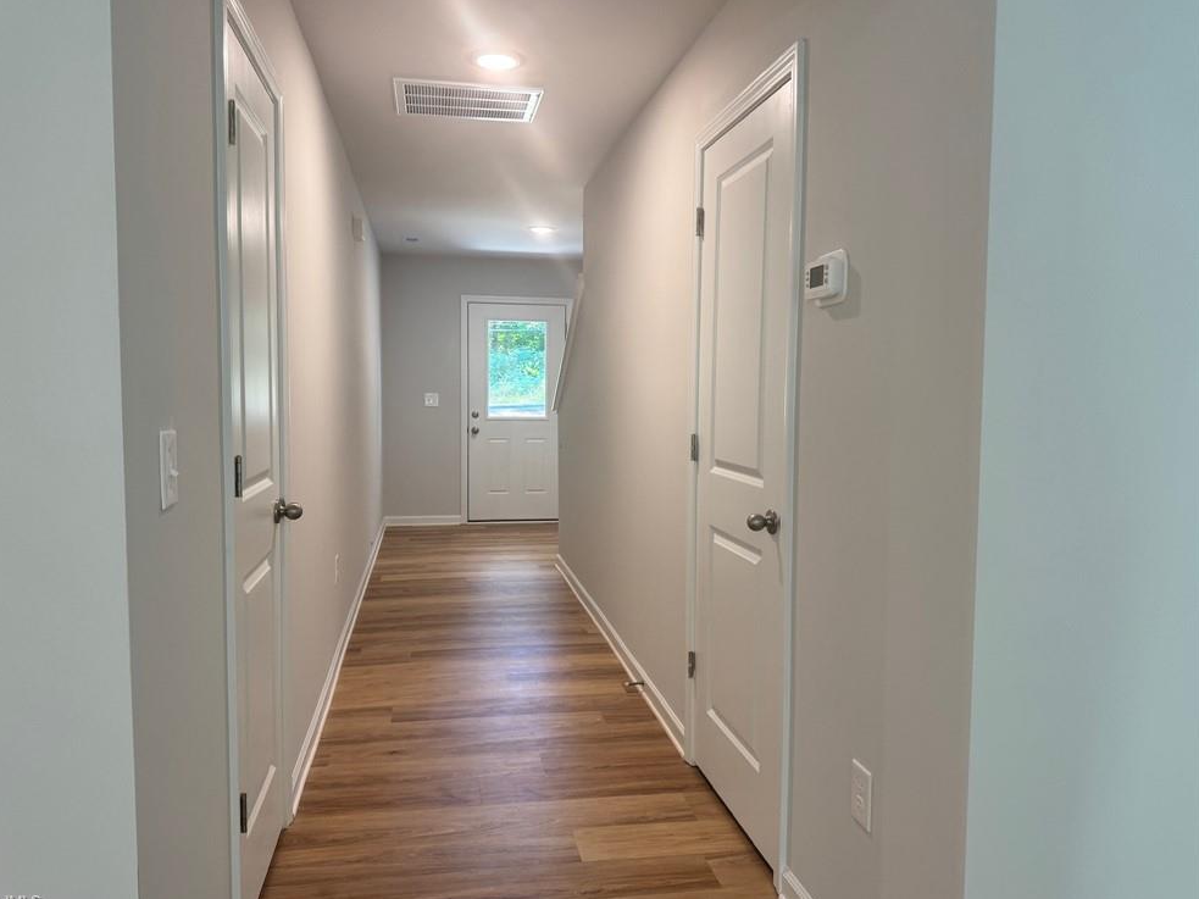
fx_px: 866
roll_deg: -0.9
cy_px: 445
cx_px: 578
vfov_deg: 54.9
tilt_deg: -3.8
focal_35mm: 25
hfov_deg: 69.4
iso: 125
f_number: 1.78
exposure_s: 1/60
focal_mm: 6.76
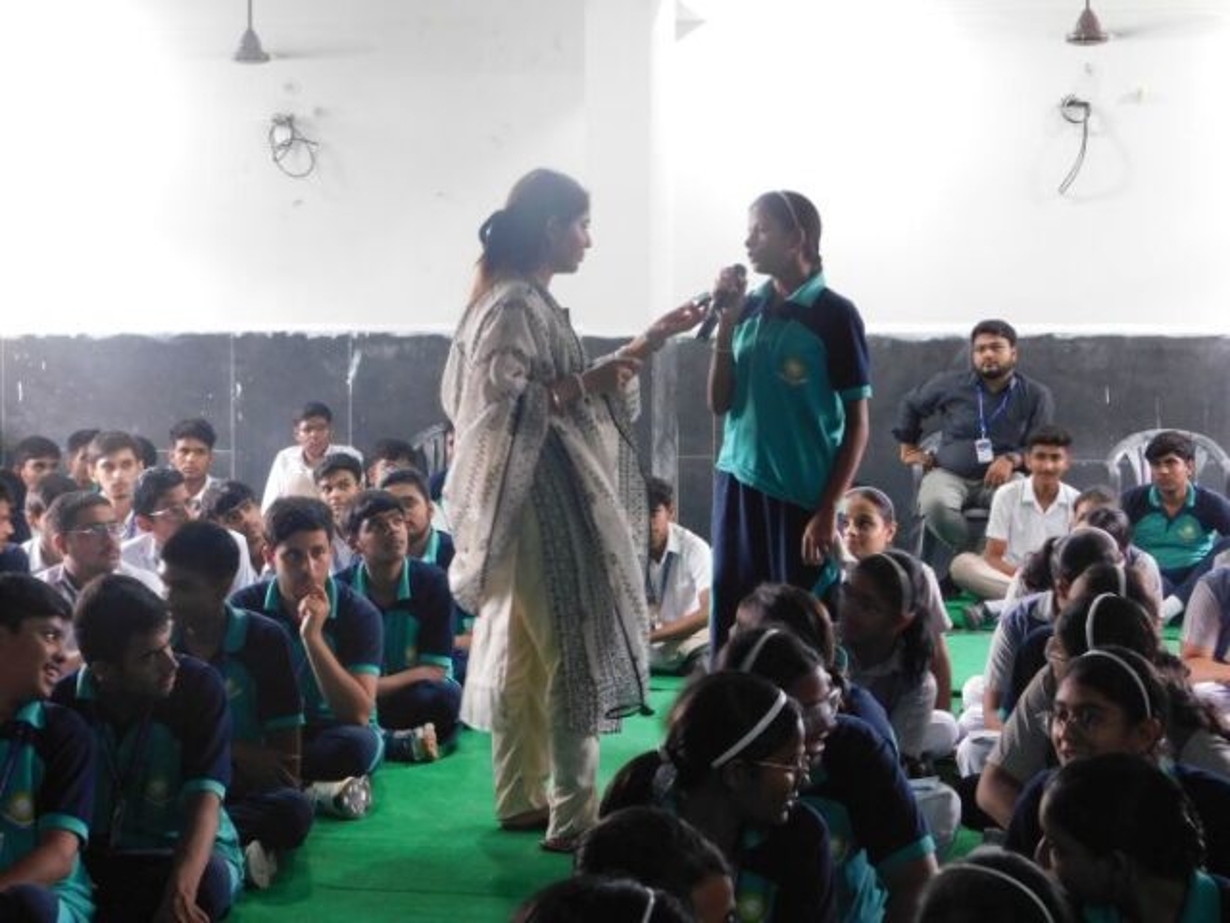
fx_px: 2345
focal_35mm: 66
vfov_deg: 22.3
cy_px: 462
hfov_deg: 29.4
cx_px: 615
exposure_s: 1/15
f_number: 4.2
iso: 400
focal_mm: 11.7
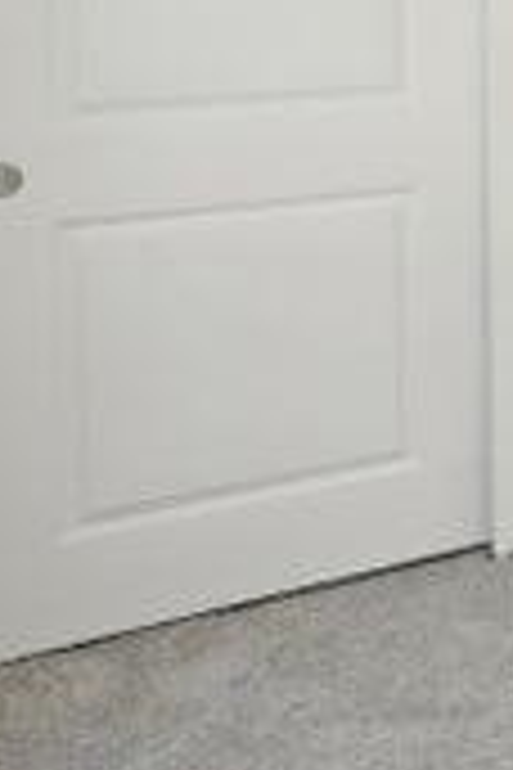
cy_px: -23
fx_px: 1347
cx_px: 1287
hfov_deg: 13.8
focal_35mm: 63
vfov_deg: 29.5
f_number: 4
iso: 400
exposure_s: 1/60
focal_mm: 10
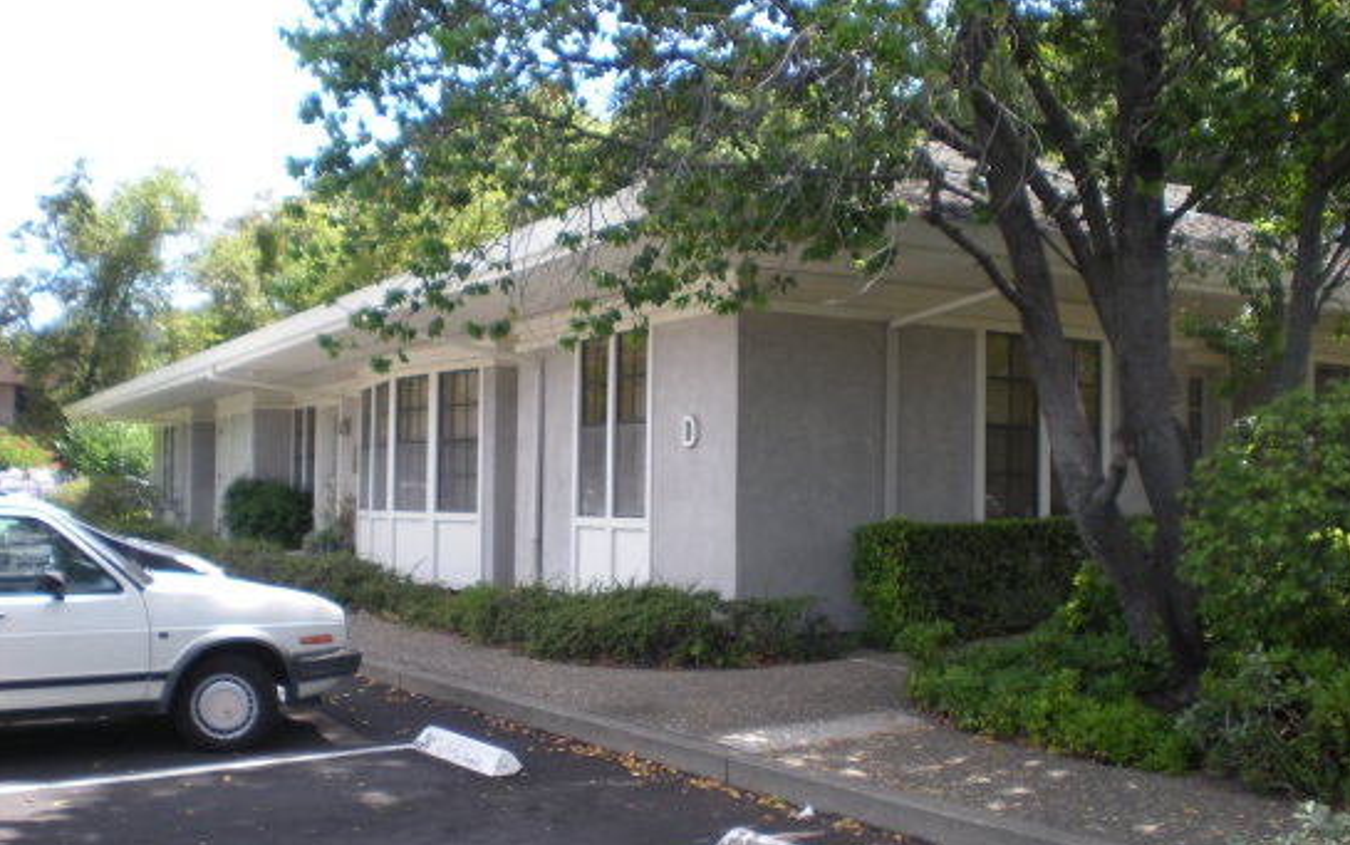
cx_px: 682
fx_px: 1509
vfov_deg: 31.3
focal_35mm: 41
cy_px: 453
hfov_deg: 48.2
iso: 64
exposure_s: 1/173
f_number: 3.1
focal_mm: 6.3
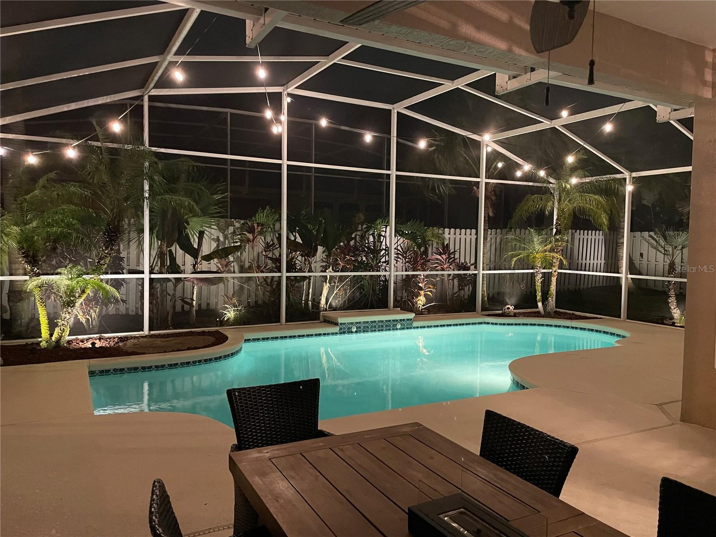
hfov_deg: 67.3
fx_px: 538
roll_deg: -0.5
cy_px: 268
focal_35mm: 26
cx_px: 358
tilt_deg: -2.0
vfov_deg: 53.1
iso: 800
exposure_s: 1/30
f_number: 1.6
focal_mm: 4.2
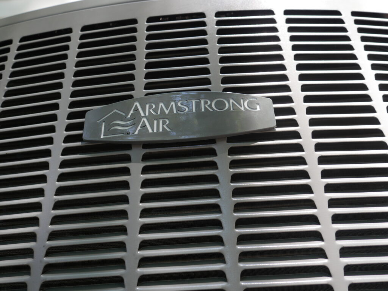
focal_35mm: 34
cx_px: 194
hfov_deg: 53.9
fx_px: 381
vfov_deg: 41.8
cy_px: 146
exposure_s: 1/60
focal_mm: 17
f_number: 4
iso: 200
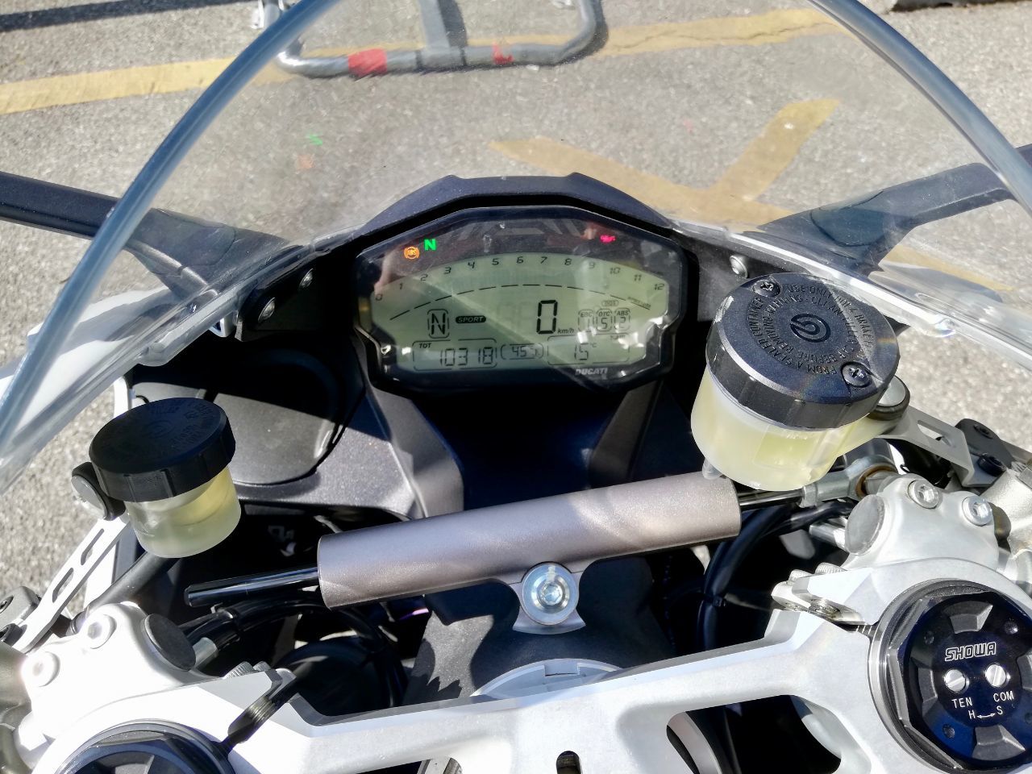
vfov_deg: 51.4
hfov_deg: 65.3
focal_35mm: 27
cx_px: 516
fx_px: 805
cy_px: 387
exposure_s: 1/401
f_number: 2.2
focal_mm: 3.81
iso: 50
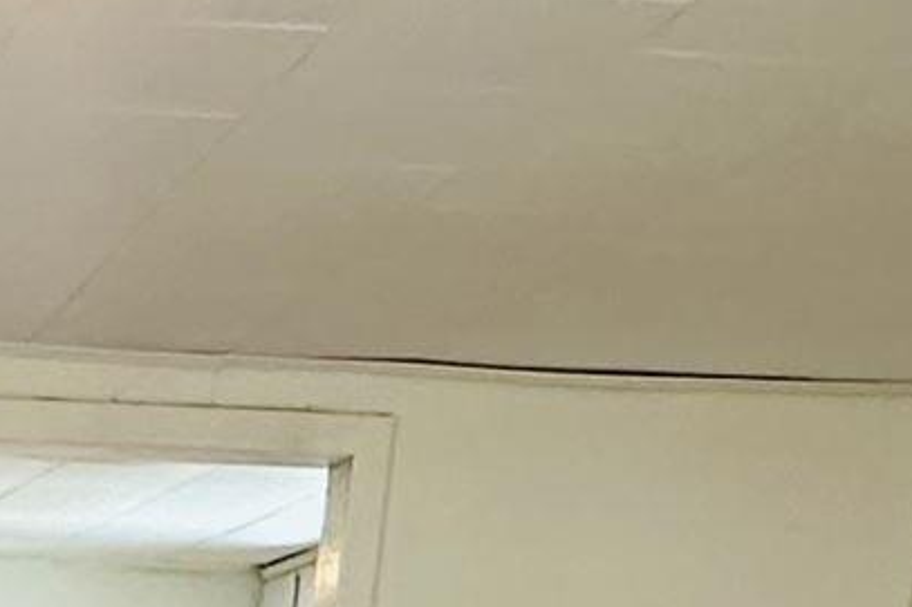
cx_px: -363
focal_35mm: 110
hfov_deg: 17.2
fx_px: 2785
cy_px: 1917
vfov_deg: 9.3
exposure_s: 1/60
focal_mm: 2.22
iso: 250
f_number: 2.2
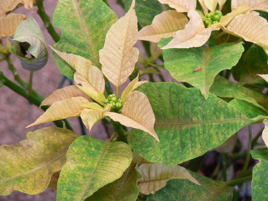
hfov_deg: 14.9
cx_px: 134
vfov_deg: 11.2
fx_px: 1022
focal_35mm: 132
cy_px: 100
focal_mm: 27.8
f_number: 3.6
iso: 200
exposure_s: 1/15
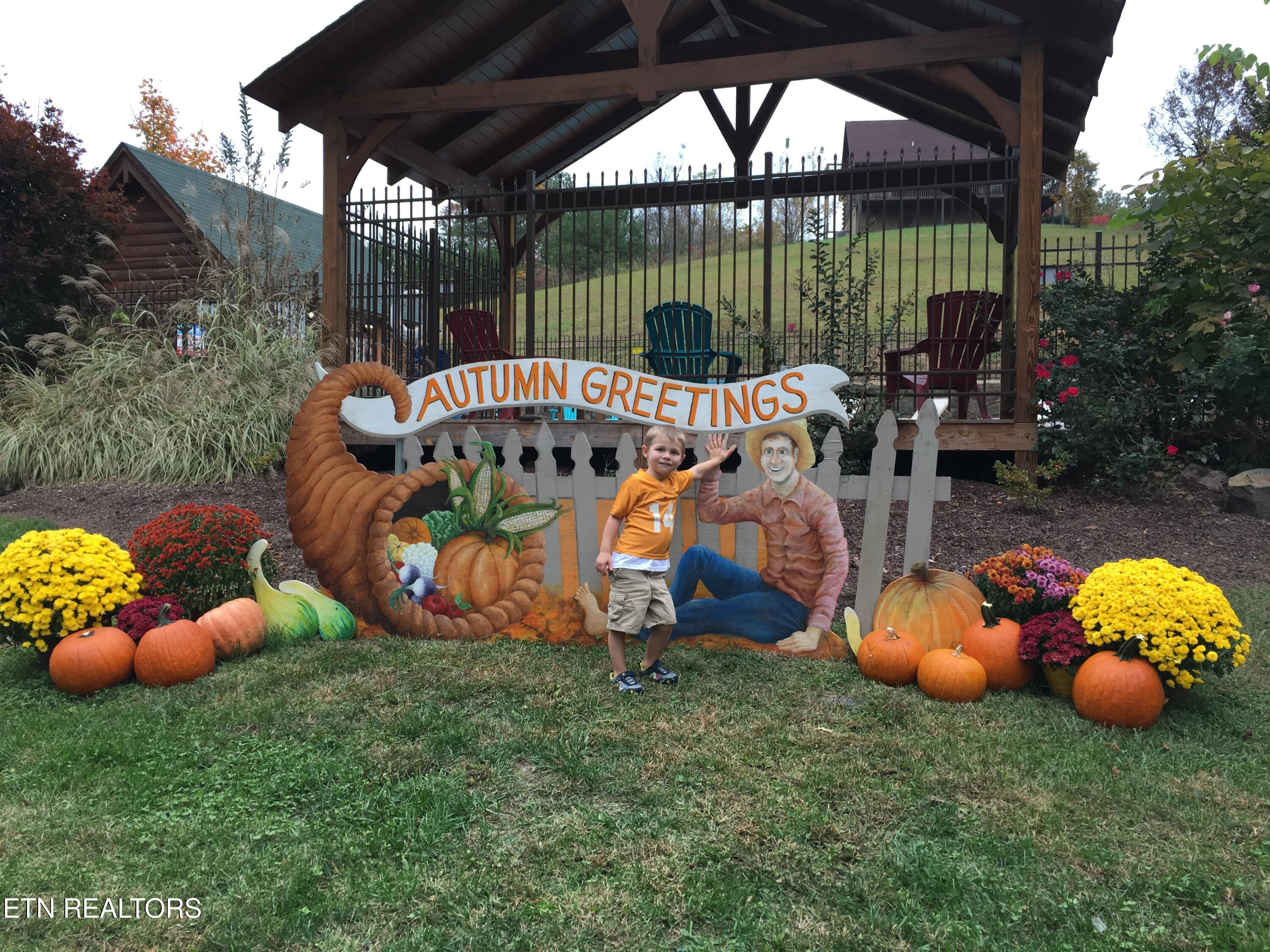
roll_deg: -0.5
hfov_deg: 61.7
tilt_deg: -0.2
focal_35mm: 29
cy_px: 476
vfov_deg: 48.2
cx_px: 635
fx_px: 1064
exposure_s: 1/120
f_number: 2.2
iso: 32
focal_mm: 4.15
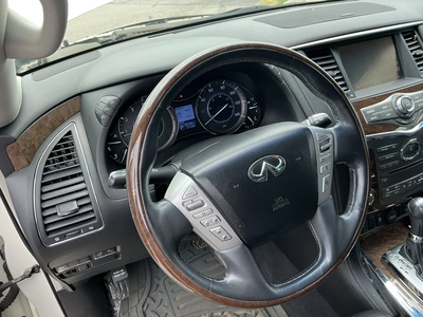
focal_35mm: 28
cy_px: 158
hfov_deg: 63.4
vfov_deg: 49.7
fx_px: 342
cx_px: 212
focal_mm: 3
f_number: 1.8
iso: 20
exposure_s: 1/139
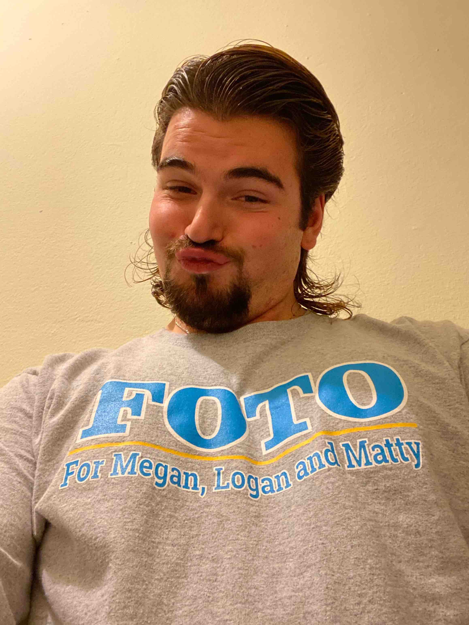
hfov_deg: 46.8
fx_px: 542
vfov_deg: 60.0
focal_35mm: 30
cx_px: 234
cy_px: 312
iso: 320
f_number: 2.2
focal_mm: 2.71
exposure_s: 1/30
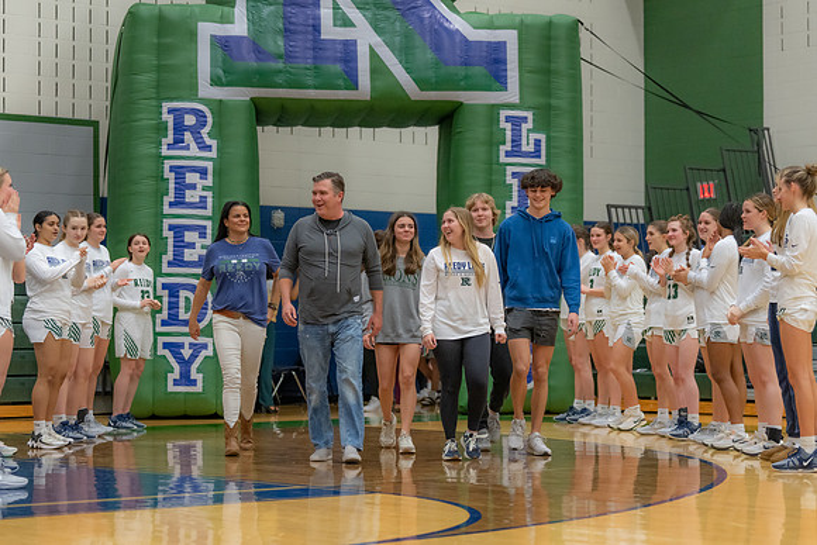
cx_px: 388
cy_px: 286
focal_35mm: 79
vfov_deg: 17.3
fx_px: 1793
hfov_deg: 25.7
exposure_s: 1/400
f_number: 2.8
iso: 2000
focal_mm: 70
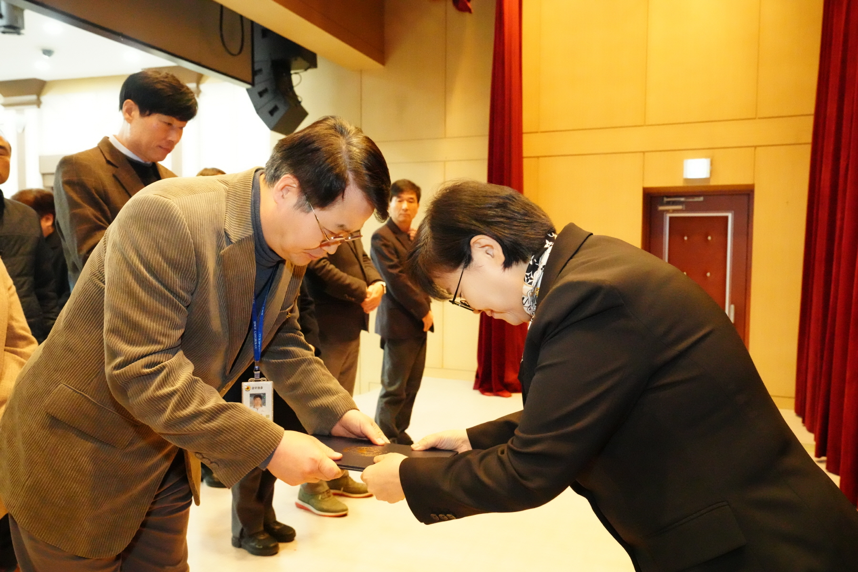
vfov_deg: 43.6
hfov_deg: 61.9
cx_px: 429
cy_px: 286
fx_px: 715
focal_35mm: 30
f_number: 5.6
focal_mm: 30
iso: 20000
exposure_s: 1/160
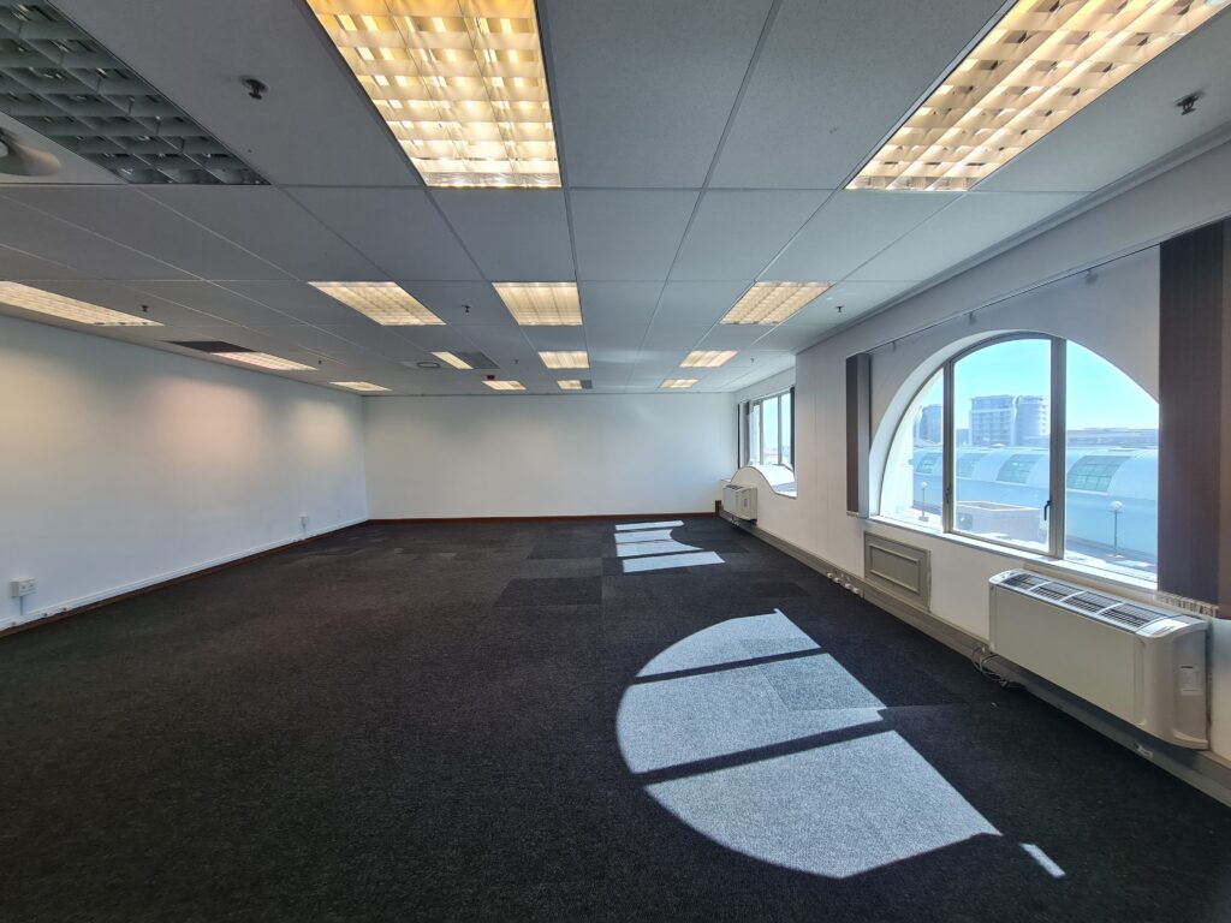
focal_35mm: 13
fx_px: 462
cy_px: 462
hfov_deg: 106.2
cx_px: 616
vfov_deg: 89.9
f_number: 2.2
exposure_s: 1/100
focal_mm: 2.2
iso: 100
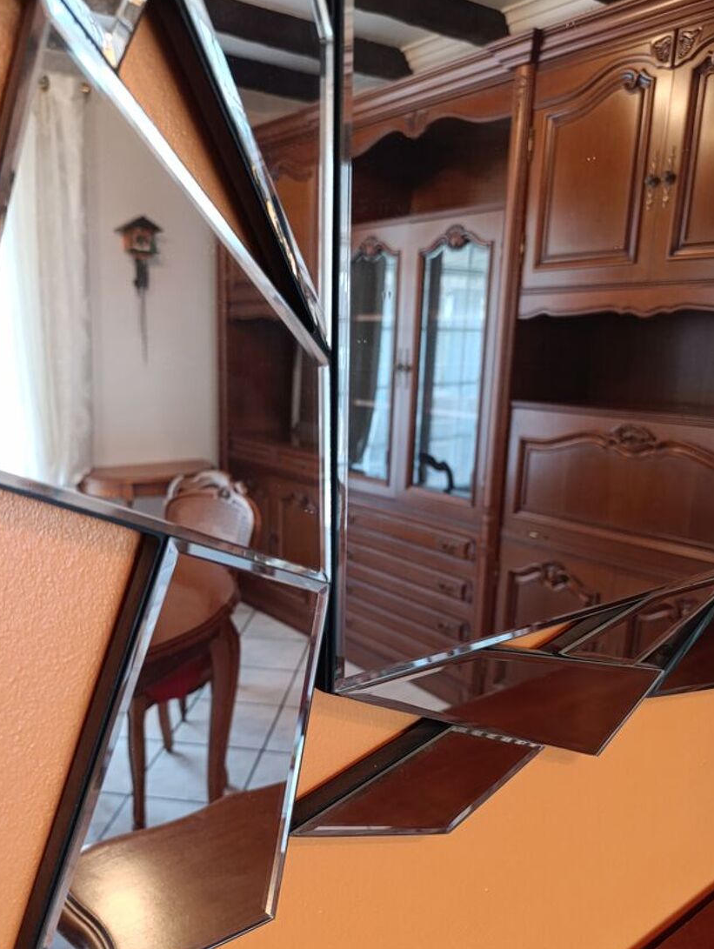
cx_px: 310
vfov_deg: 62.9
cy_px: 559
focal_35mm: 28
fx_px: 768
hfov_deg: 49.7
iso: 1250
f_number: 1.6
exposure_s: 1/33.3
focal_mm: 6.14
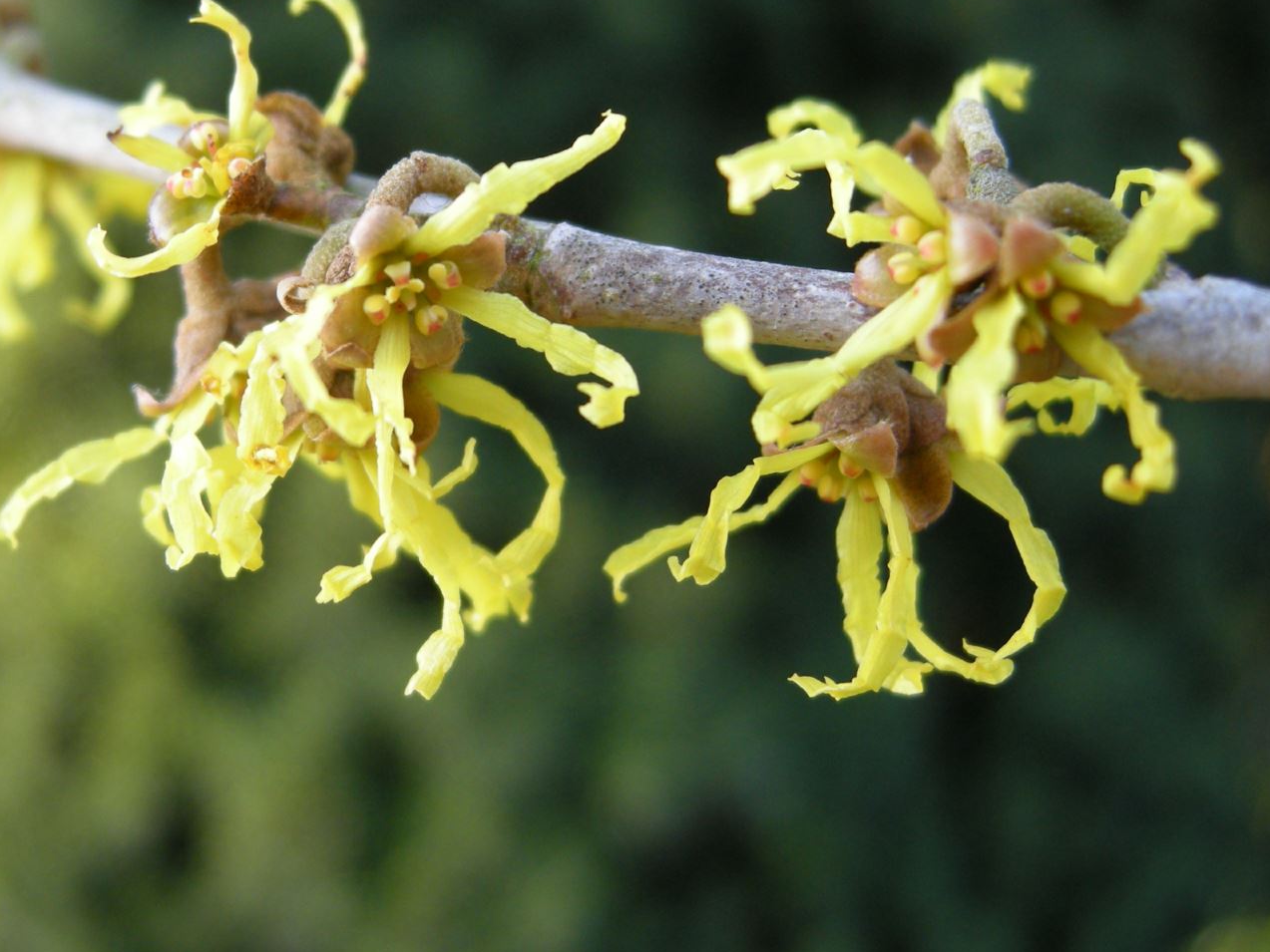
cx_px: 419
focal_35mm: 55
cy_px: 381
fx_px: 2018
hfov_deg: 34.6
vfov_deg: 26.5
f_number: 2.7
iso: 98
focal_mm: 7.5
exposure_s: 1/49
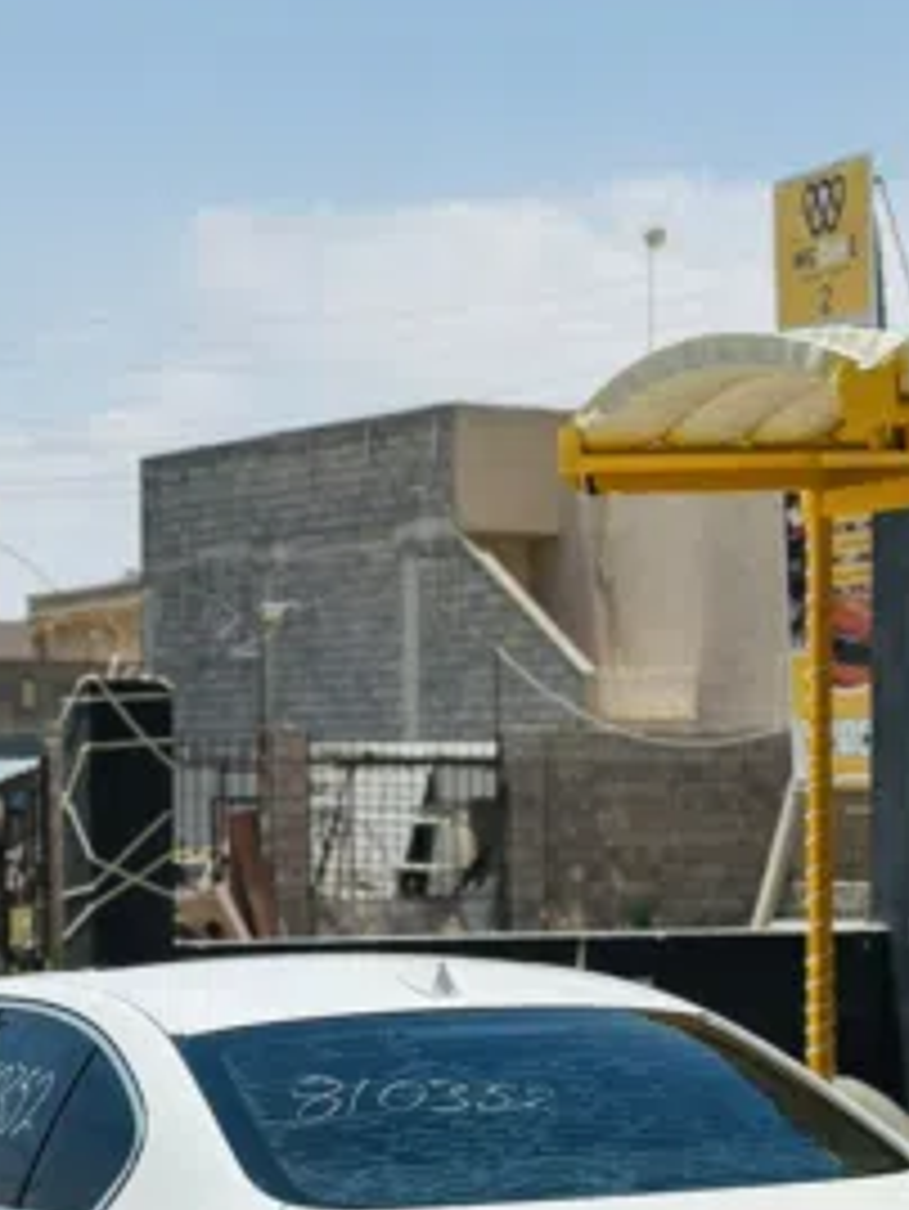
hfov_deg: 15.6
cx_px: 396
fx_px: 3324
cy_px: 875
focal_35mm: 95
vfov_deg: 20.5
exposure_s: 1/6211
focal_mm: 6.86
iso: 80
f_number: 1.78
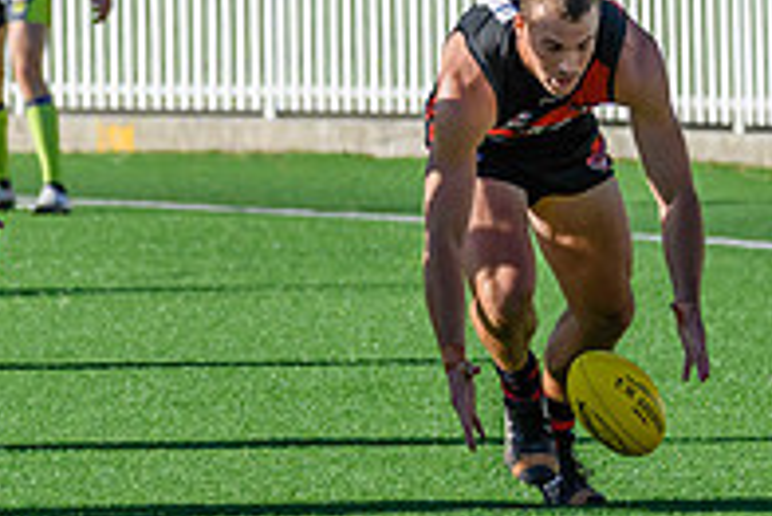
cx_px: 454
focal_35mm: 866
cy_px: 168
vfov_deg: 1.6
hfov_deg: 2.4
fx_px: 18584
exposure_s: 1/2000
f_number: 8
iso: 800
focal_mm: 240
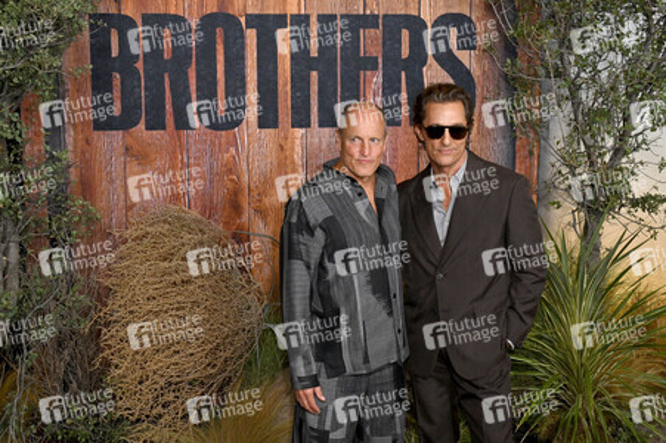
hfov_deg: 48.5
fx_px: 739
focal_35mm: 40
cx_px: 333
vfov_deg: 33.4
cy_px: 222
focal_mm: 40
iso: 1000
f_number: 7.1
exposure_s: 1/250
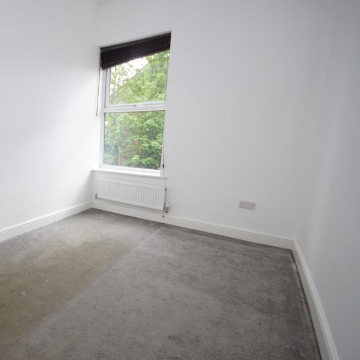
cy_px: 181
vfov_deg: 74.8
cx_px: 99
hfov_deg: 70.8
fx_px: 235
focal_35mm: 20
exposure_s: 1/40
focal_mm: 10
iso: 100
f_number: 4.5
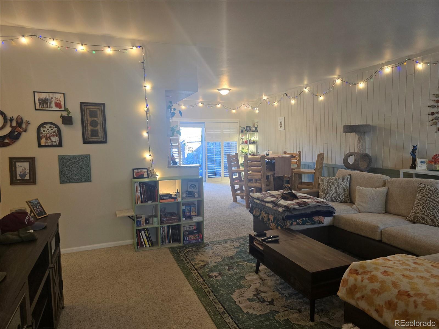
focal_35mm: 23
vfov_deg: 58.9
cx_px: 220
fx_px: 292
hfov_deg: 73.9
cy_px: 164
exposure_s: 1/120
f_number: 1.7
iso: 320
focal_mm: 6.3
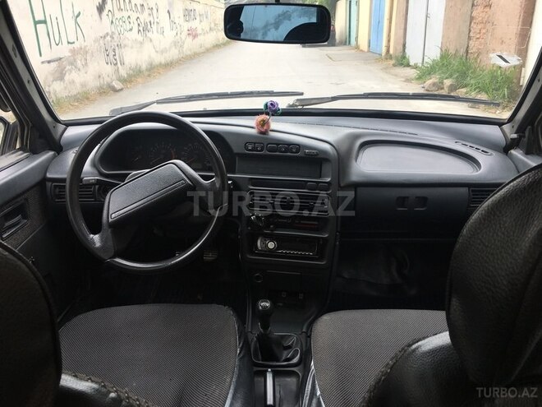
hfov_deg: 61.7
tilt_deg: -20.6
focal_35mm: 29
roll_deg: +0.8
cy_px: 204
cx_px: 271
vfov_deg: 48.2
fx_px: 454
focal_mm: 4.15
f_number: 2.2
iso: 25
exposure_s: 1/212
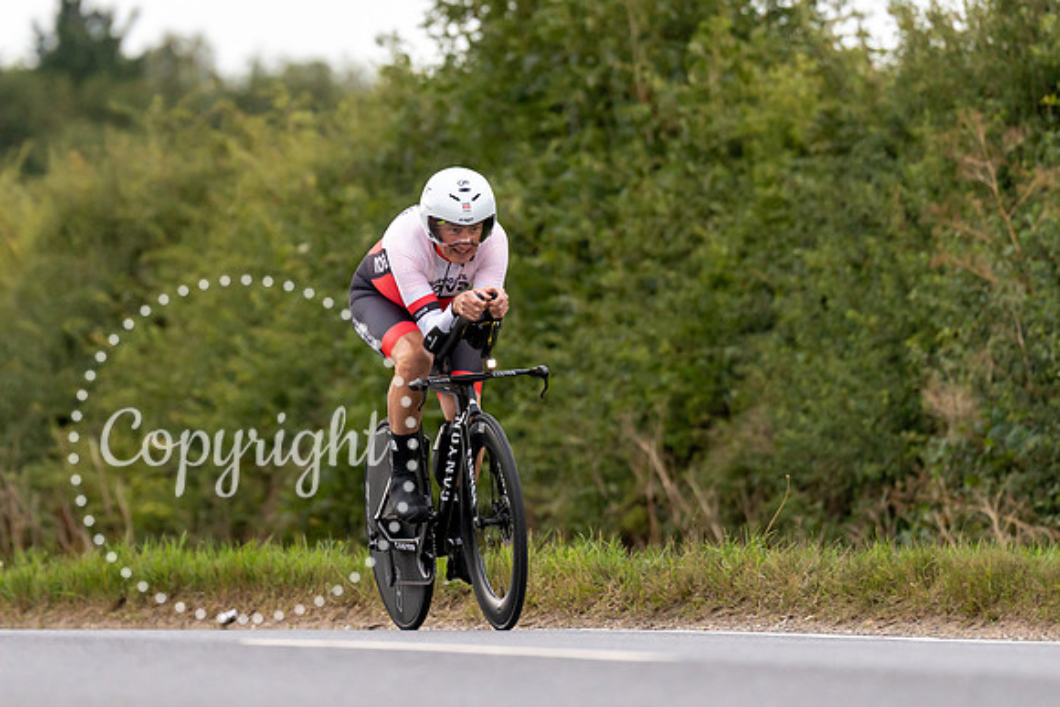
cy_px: 252
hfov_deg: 6.3
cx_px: 419
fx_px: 9677
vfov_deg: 4.2
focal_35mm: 329
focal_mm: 200
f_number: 3.2
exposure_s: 1/800
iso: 1000
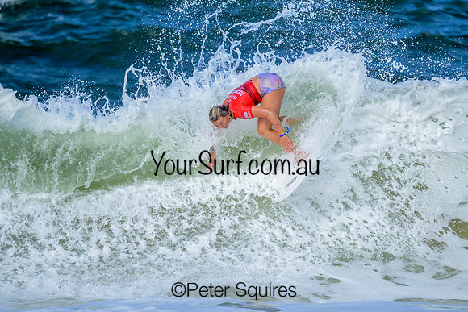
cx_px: 246
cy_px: 153
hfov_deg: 1.9
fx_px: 14303
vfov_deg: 1.3
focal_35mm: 1100
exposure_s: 1/3200
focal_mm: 800
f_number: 6.3
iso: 500
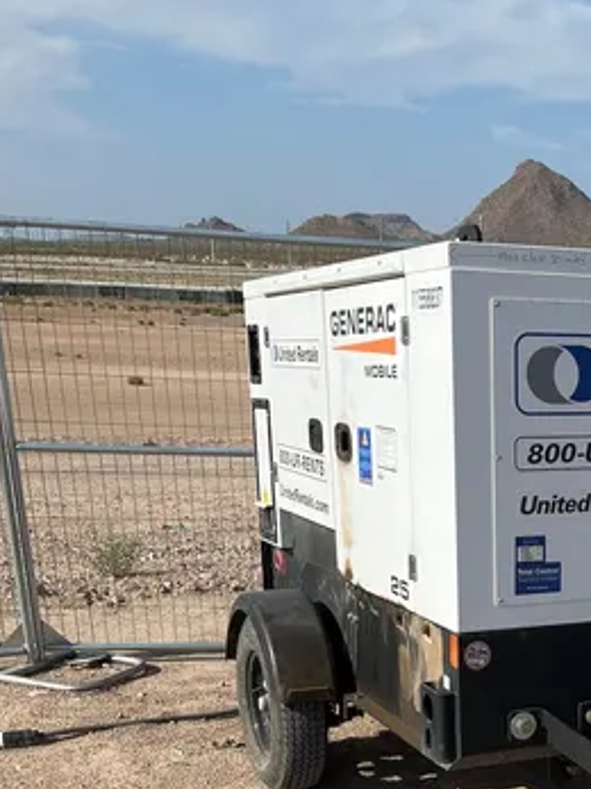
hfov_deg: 25.2
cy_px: 758
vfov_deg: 32.6
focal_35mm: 55
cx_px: 596
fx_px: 1253
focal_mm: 5.1
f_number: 1.6
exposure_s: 1/4484
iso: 50
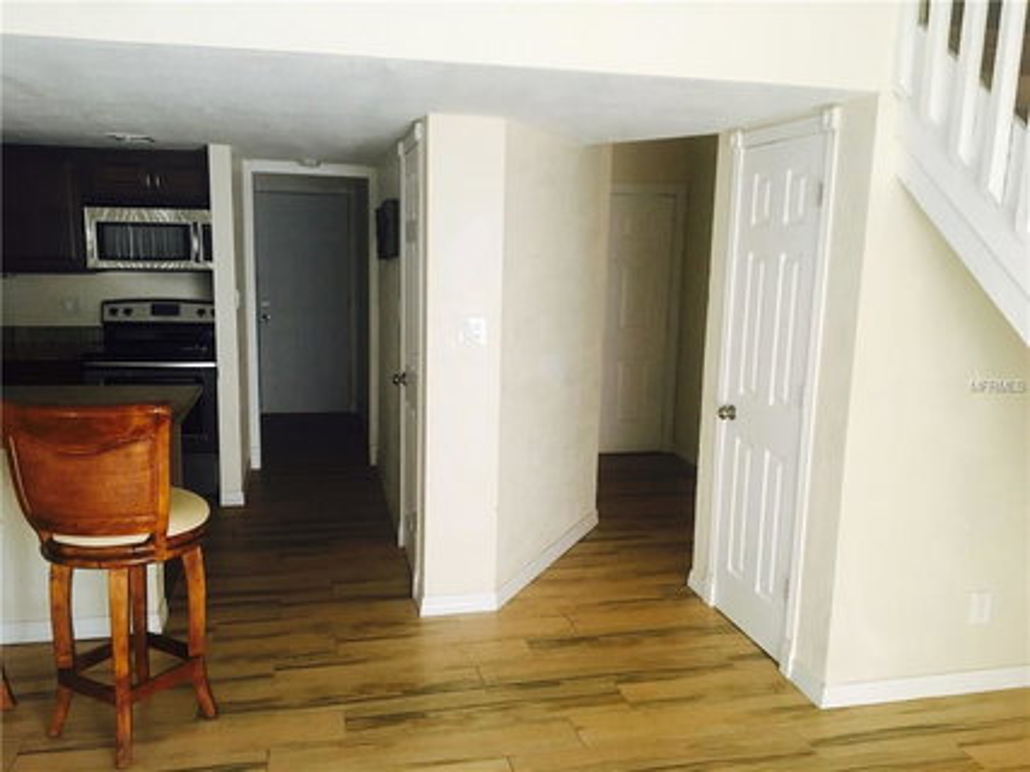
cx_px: 515
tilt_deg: -9.1
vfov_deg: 48.2
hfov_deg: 61.7
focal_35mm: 29
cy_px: 386
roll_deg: -1.3
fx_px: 863
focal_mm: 4.15
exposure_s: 1/30
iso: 160
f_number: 2.2
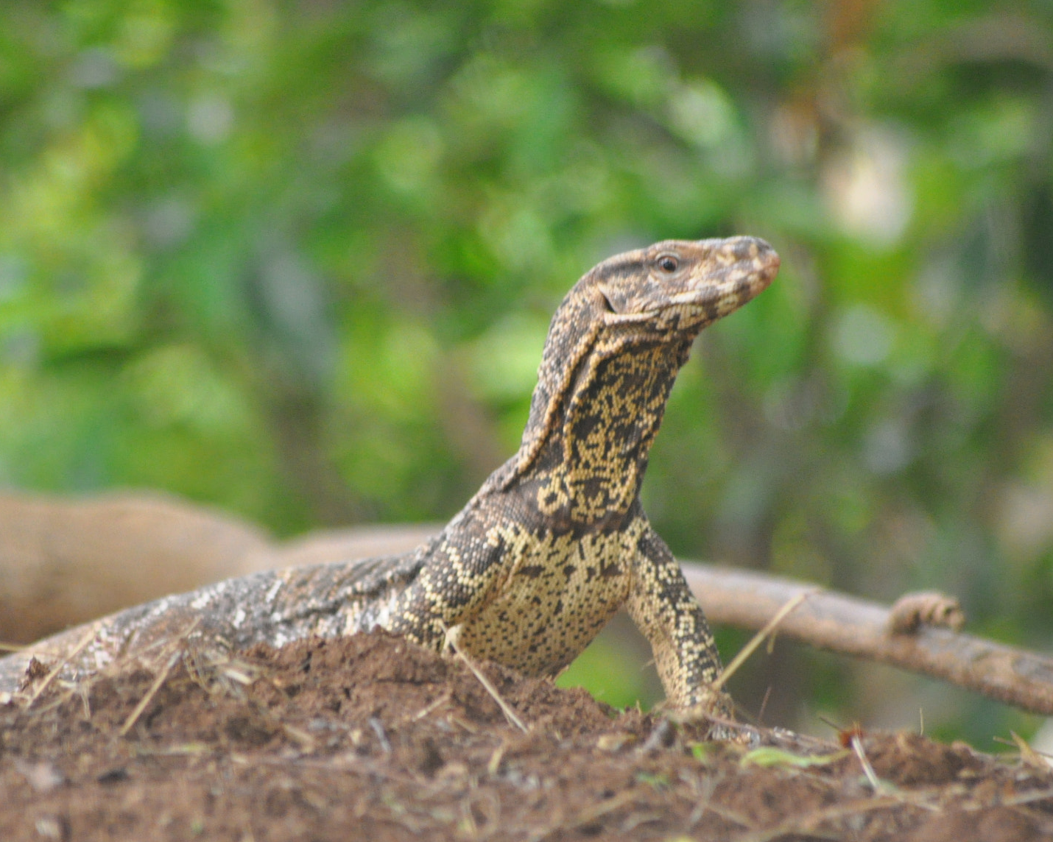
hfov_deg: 3.2
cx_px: 456
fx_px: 18823
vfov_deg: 2.6
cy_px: 466
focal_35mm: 604
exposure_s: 1/250
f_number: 5.6
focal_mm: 300
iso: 1600
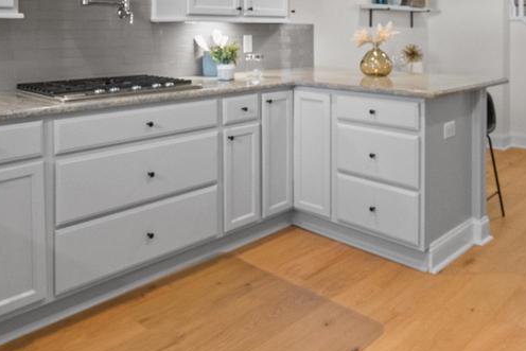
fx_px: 482
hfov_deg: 57.2
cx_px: 244
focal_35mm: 33
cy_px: 108
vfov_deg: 39.4
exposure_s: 1/15
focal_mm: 16
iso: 4000
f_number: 8
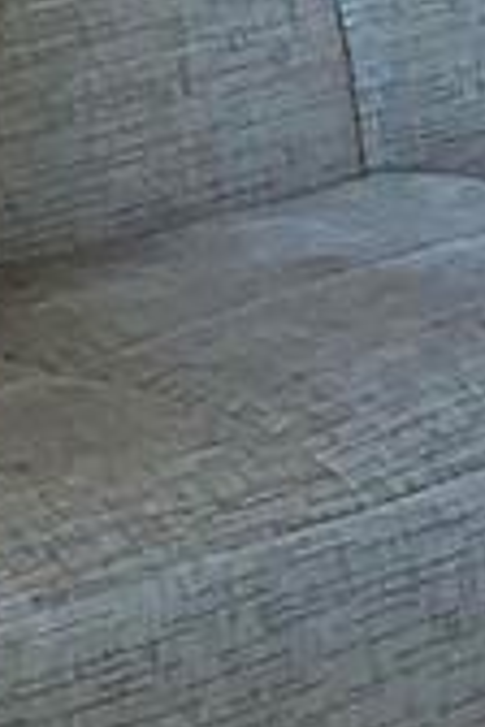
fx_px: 5213
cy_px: -597
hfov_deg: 4.6
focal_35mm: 258
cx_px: 2291
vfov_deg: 7.7
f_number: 1.8
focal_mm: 4.25
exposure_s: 1/39
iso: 32
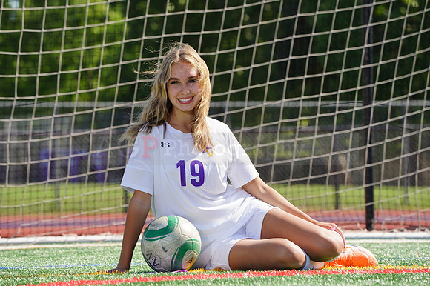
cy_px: 143
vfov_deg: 4.4
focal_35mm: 309
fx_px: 3689
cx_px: 215
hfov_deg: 6.7
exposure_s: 1/250
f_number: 11
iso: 200
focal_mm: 309
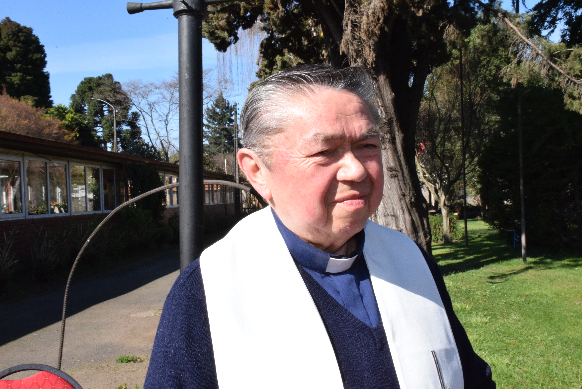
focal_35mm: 40
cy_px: 194
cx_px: 291
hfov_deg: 47.9
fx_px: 655
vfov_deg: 33.0
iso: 1600
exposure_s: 1/200
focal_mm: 27
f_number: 25
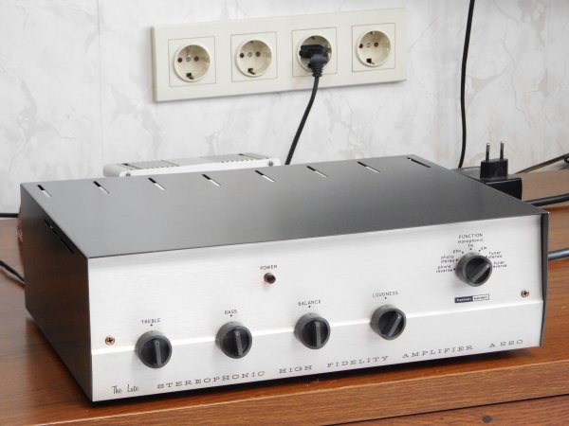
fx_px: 1627
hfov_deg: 19.8
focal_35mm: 99
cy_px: 213
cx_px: 284
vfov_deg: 14.9
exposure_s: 1/30
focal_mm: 17.6
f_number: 4.6
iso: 720
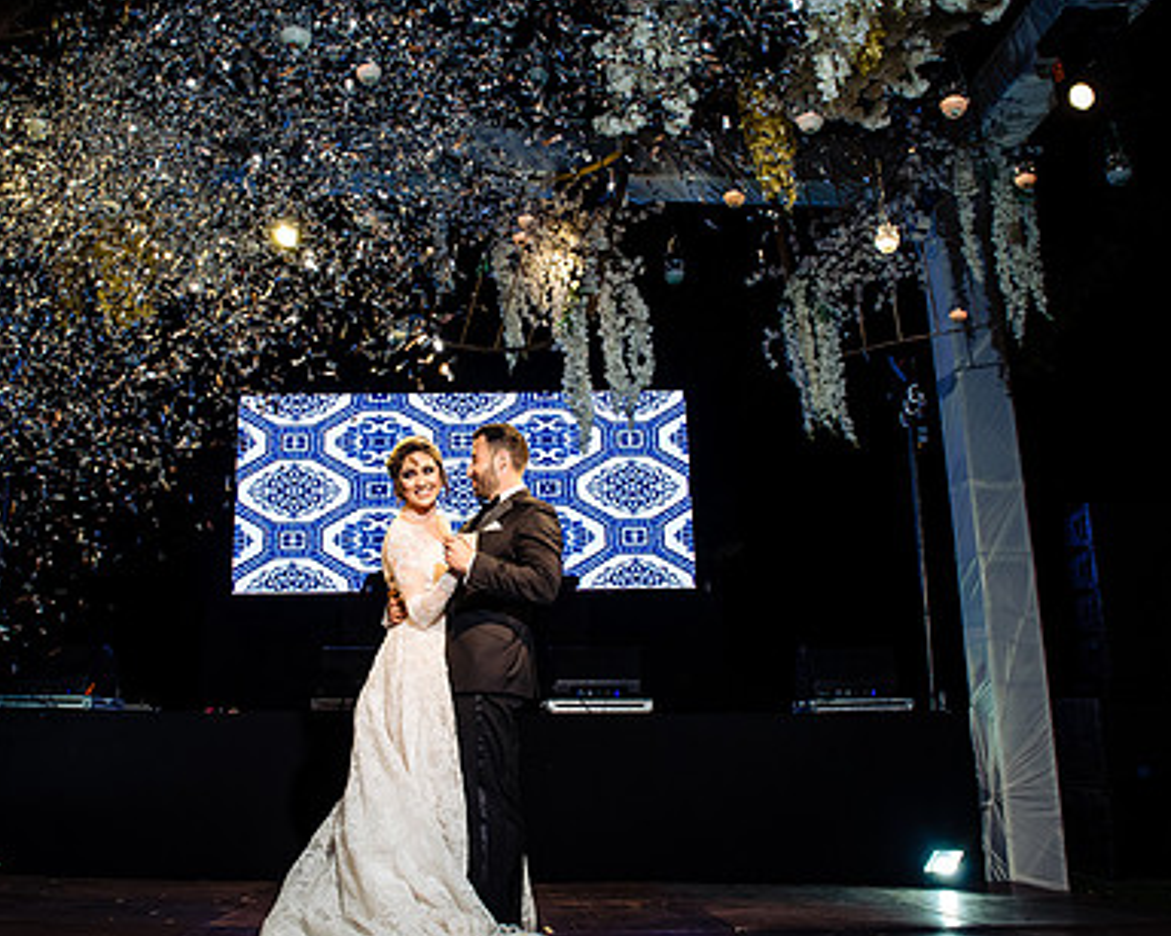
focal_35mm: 34
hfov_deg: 52.6
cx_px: 485
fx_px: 1178
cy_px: 459
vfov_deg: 43.3
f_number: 8
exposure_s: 1/160
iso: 1600
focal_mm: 24
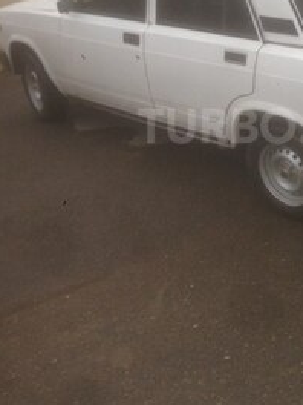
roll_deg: +5.6
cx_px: 256
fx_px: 724
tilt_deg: -16.6
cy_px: 126
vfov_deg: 30.9
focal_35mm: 62
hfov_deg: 23.2
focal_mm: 4.12
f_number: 2.4
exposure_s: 1/120
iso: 50
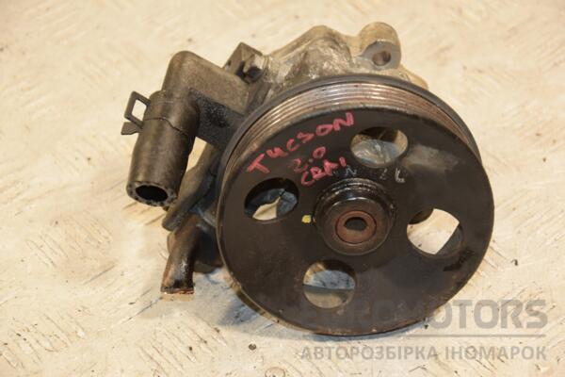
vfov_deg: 11.4
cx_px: 282
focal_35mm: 120
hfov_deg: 17.1
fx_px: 1883
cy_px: 188
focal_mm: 80
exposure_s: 1/100
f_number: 5.3
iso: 800
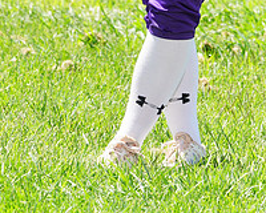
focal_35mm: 538
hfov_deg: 3.6
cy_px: -158
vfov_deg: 2.9
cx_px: 193
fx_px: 4235
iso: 200
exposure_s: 1/200
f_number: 9
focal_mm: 198
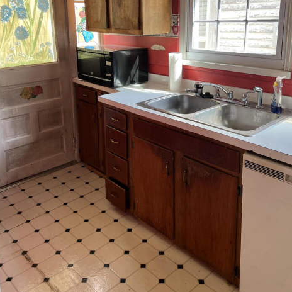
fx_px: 315
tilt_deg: -12.9
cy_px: 86
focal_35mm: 33
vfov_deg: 48.5
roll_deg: +1.1
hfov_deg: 49.7
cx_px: 141
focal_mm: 5.7
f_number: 1.5
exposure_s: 1/120
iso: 100
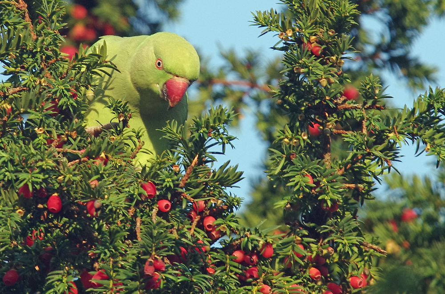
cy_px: 147
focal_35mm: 450
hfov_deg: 4.6
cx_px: 222
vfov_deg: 3.0
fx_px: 5550
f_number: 8
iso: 800
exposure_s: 1/320
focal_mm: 300
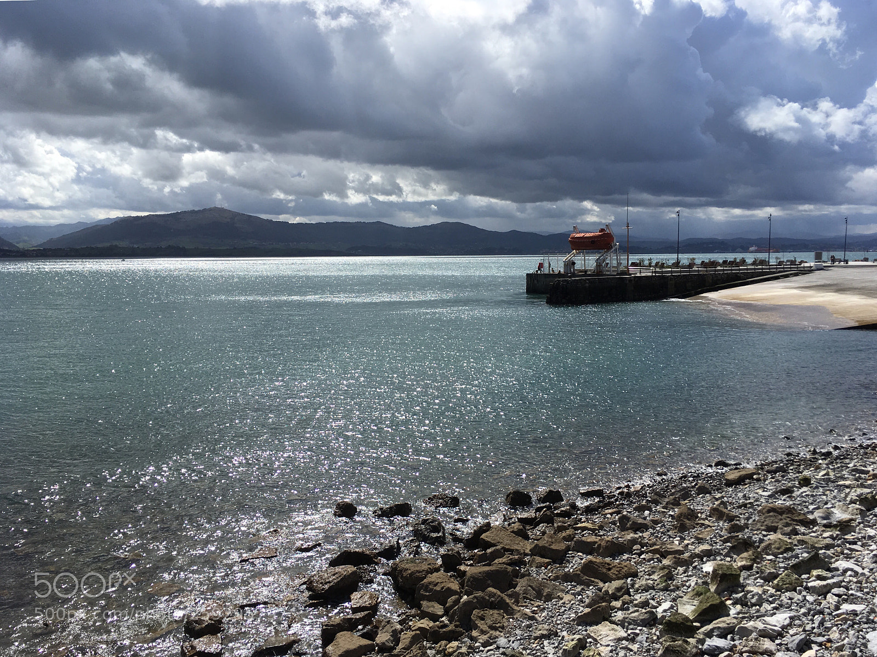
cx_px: 438
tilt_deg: -5.7
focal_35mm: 29
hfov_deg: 61.7
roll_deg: +0.0
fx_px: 735
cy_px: 328
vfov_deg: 48.2
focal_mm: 4.15
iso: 25
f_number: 2.2
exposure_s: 1/2747
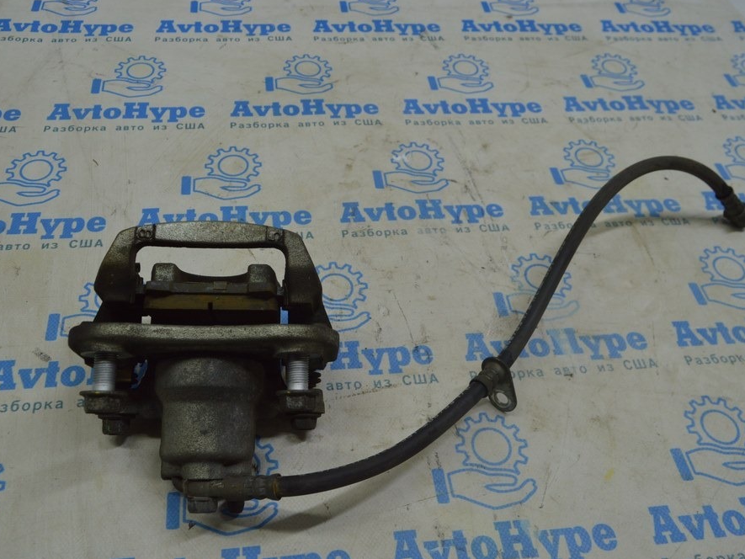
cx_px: 331
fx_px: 646
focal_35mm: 30
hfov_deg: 59.8
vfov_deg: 46.8
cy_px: 277
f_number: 7.1
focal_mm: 18
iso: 400
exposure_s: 1/50
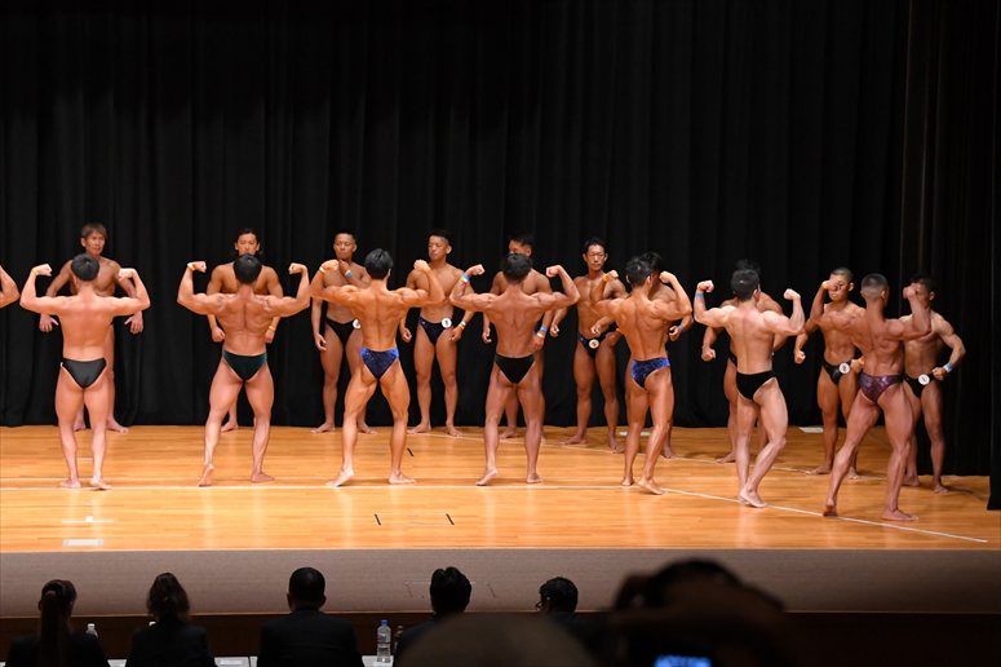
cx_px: 500
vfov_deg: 11.7
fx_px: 3252
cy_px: 334
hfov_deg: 17.5
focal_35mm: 117
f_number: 5.6
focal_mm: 78
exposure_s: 1/400
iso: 5000
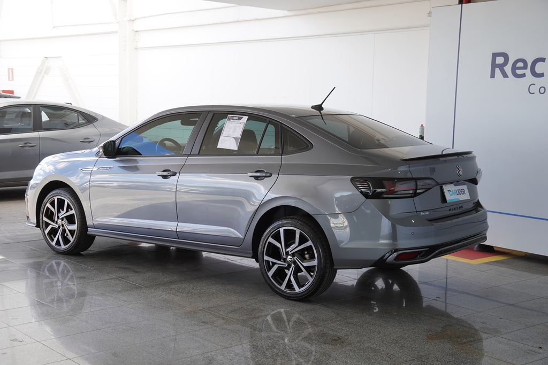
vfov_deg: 27.3
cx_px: 274
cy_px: 182
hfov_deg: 40.0
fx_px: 754
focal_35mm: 50
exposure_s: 1/80
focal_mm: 33
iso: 100
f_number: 4.5
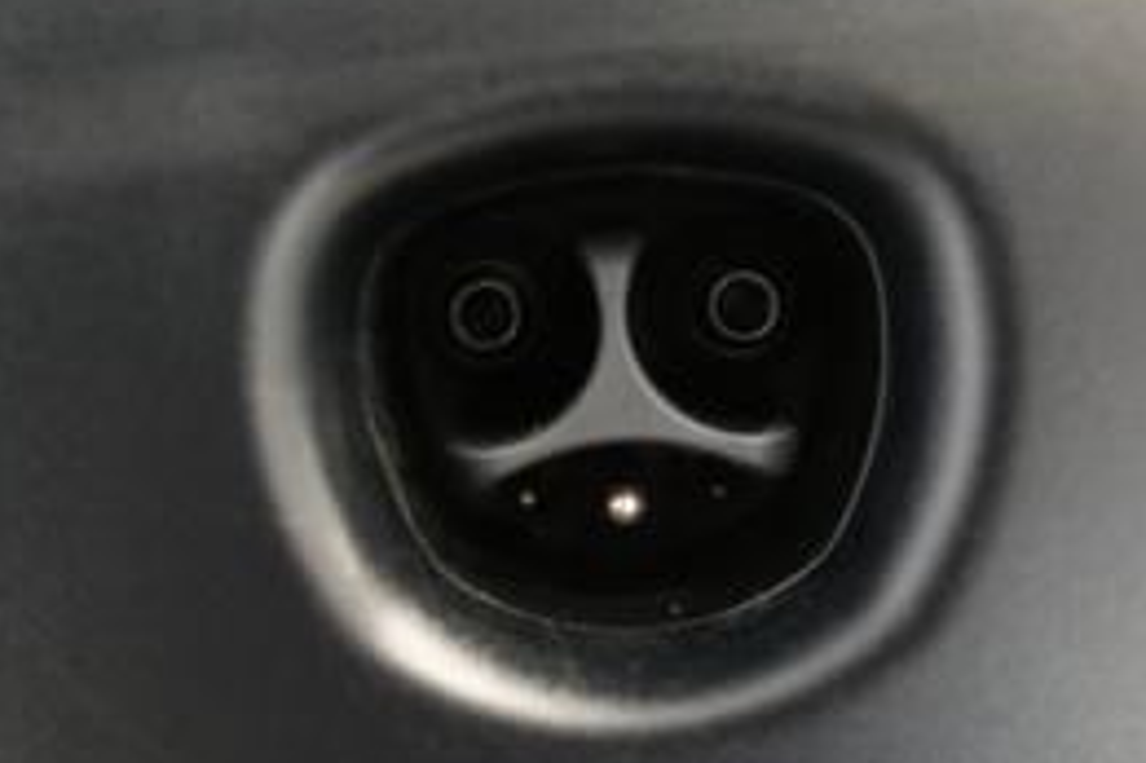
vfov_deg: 19.7
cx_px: 586
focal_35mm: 69
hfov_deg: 29.3
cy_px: 384
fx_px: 2195
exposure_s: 1/30
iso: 1600
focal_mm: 28
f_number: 2.8
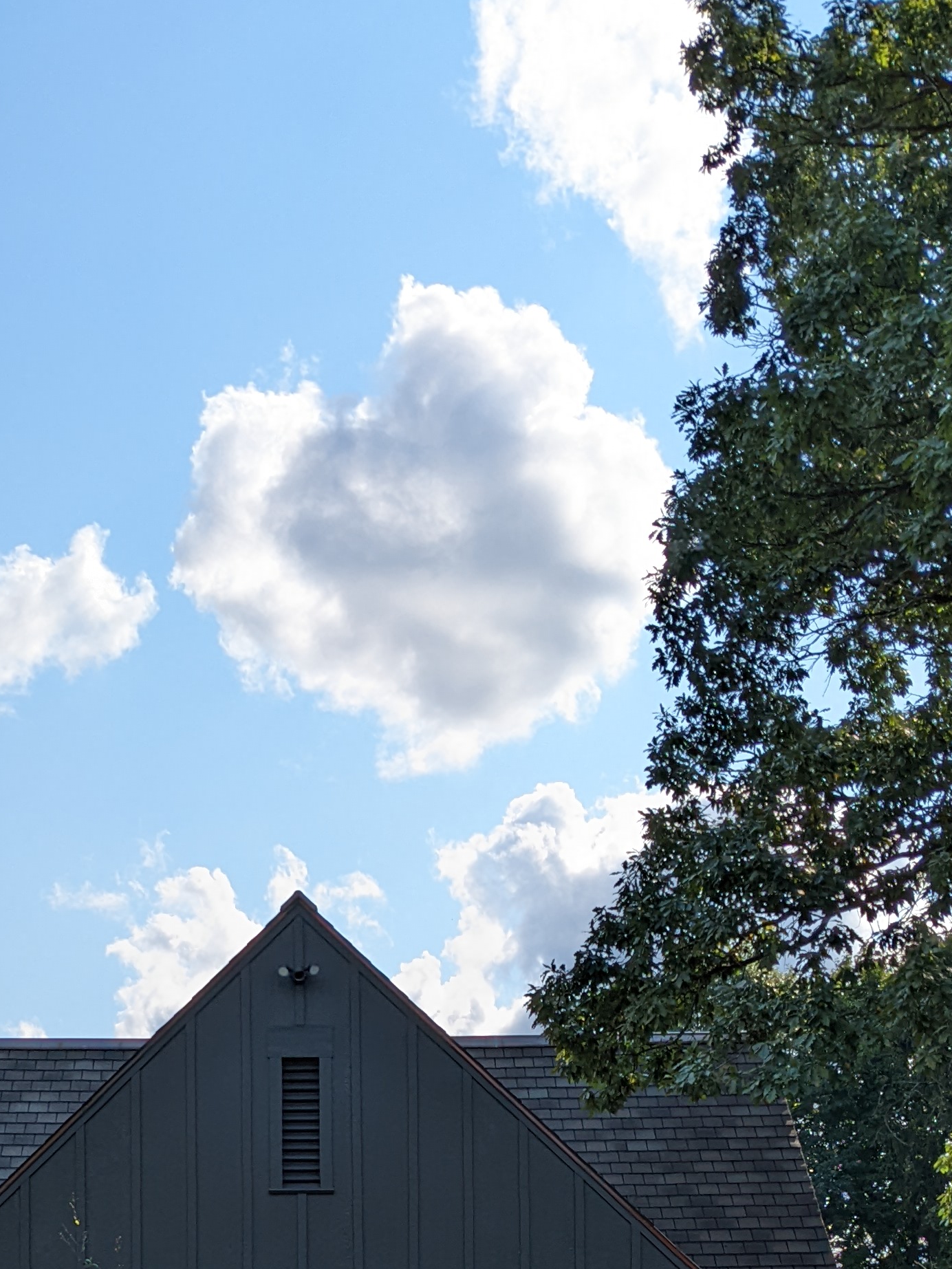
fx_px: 2163
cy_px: 1319
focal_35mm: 59
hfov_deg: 24.7
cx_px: 318
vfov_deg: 30.0
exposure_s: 1/3906
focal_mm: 4.38
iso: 51
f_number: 1.73
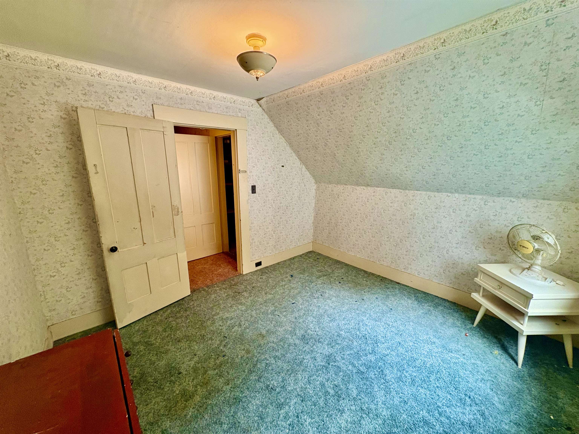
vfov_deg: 85.7
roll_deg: -0.5
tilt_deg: -11.7
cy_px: 217
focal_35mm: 14
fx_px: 234
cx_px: 290
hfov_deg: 102.1
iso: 320
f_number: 2.2
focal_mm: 2.22
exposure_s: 1/60
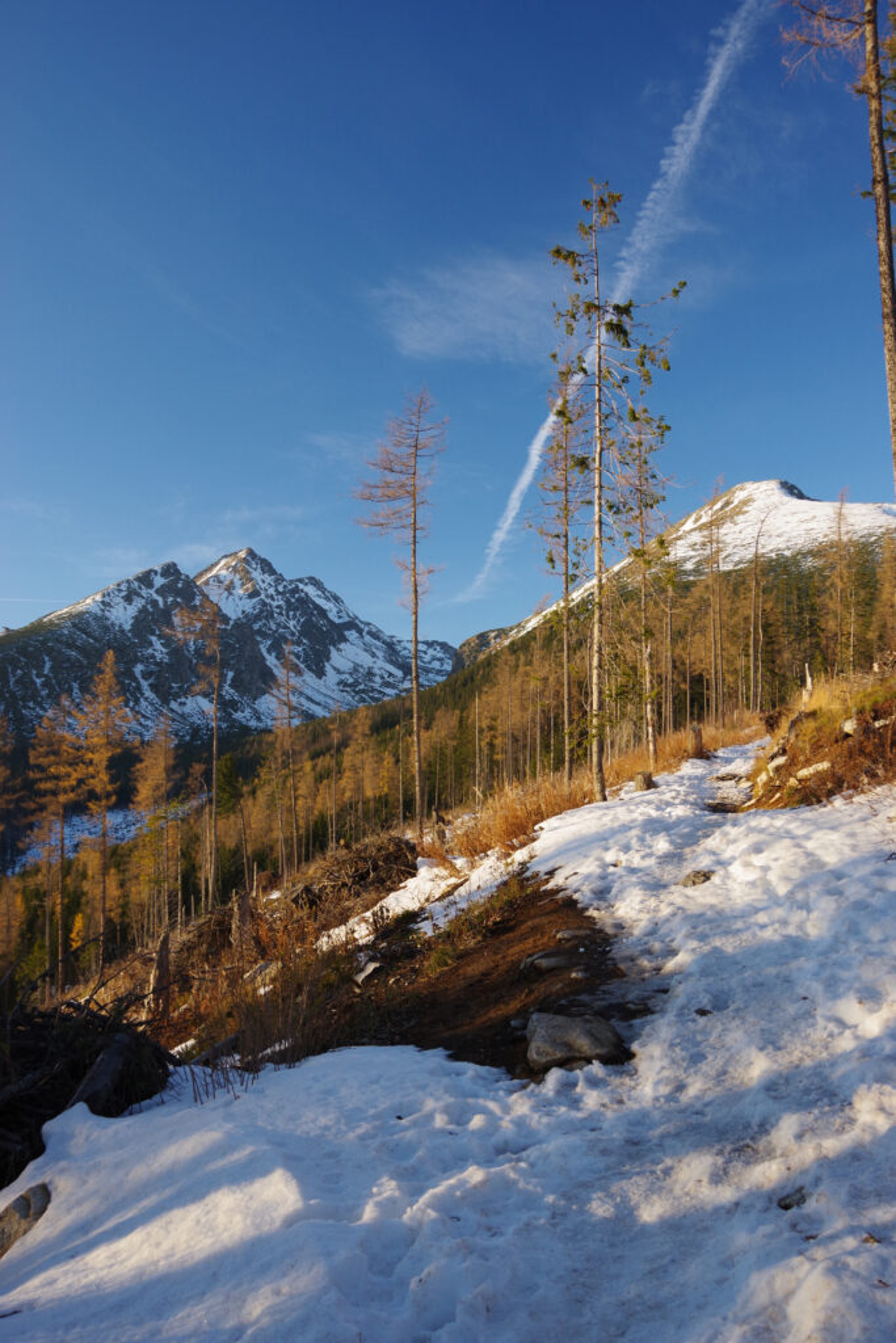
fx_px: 1008
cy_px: 672
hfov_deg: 47.9
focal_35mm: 27
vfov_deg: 67.4
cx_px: 448
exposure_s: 1/50
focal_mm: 18
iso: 200
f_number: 8
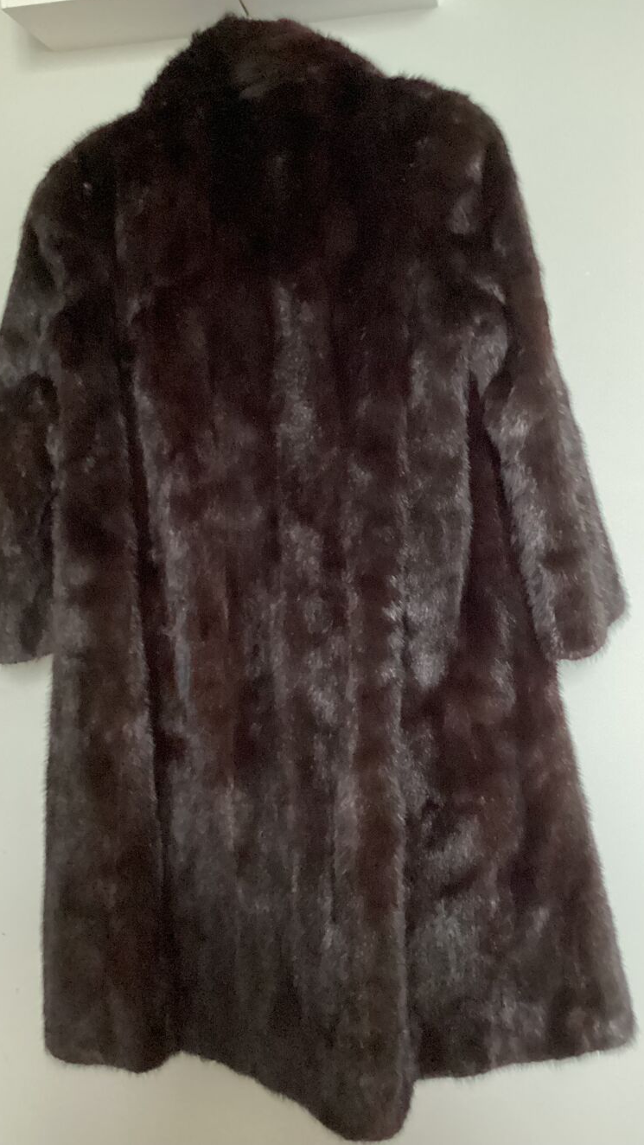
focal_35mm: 34
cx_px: 325
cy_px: 570
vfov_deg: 58.0
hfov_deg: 34.7
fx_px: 1032
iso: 640
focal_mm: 3.3
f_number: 2.4
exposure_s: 1/20
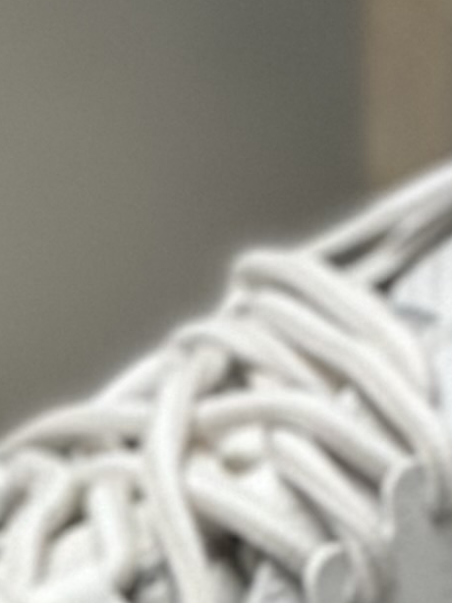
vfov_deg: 3.9
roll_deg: +1.8
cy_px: 1289
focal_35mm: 506
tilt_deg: -30.1
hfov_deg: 2.9
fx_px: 8816
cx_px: 364
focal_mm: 9
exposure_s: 1/78
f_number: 2.8
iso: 250
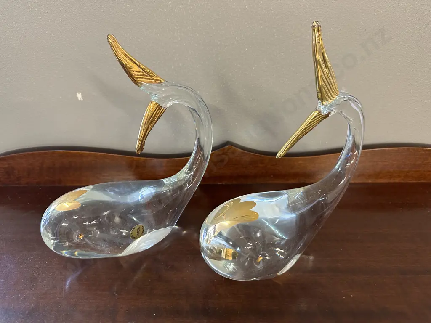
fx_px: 299
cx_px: 216
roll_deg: -0.2
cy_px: 162
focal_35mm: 24
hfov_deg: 71.6
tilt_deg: -27.8
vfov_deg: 56.8
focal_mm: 6.86
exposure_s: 1/50
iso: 250
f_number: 1.78
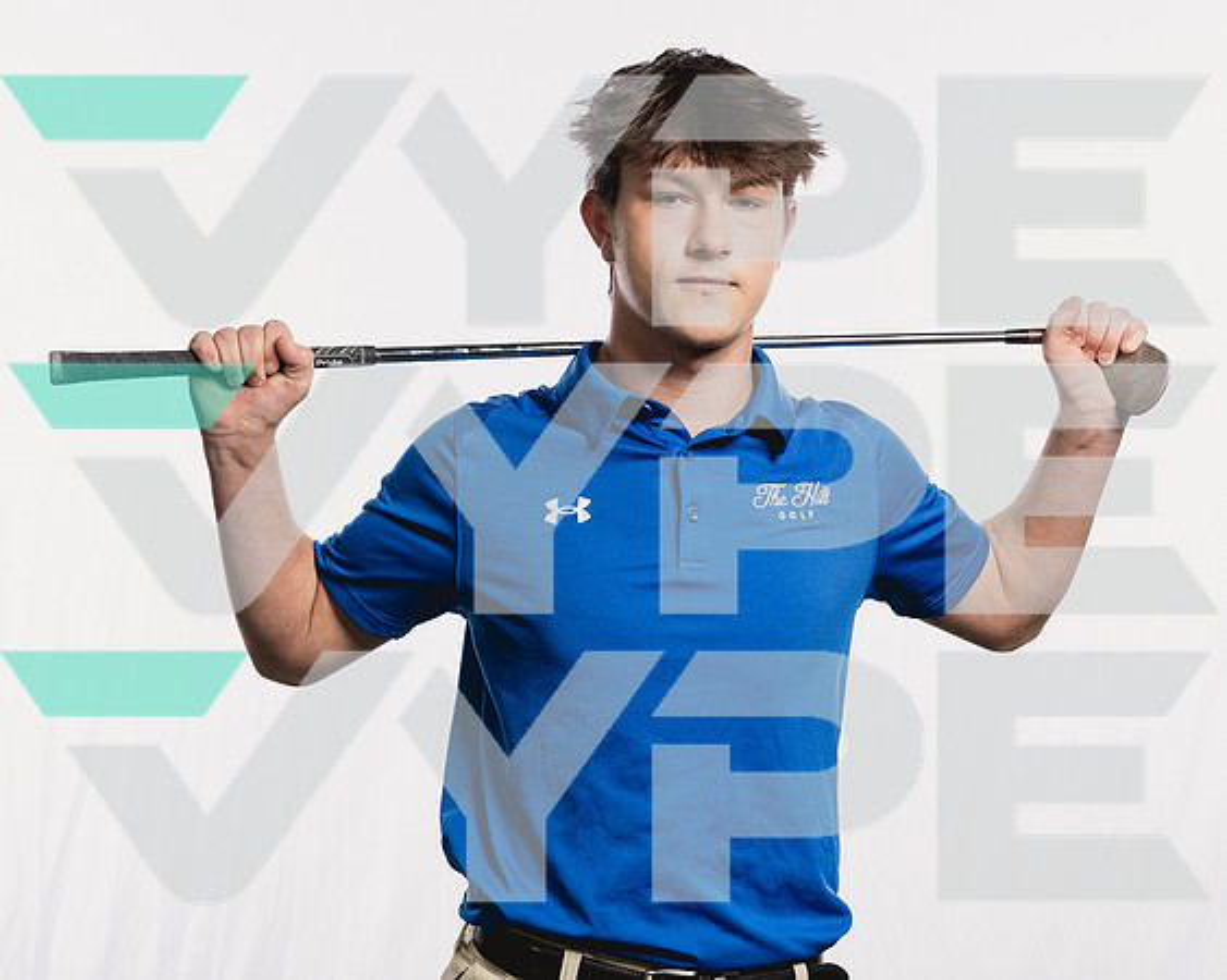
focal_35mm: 77
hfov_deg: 24.8
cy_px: 490
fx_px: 2792
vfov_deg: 19.9
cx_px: 618
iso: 640
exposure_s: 1/250
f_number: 5.6
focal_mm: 66
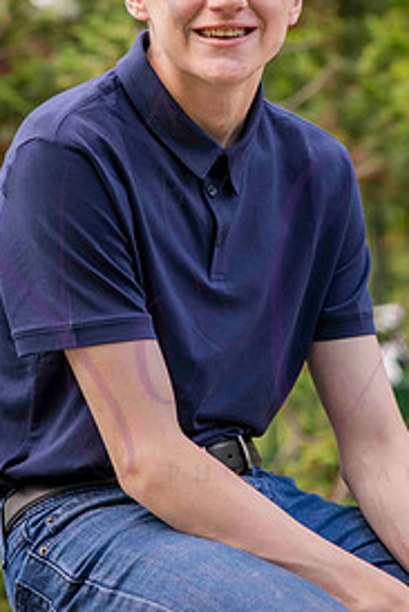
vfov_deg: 8.6
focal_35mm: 238
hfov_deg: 5.8
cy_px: 188
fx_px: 4050
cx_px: 226
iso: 400
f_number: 7.1
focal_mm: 145
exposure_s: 1/320
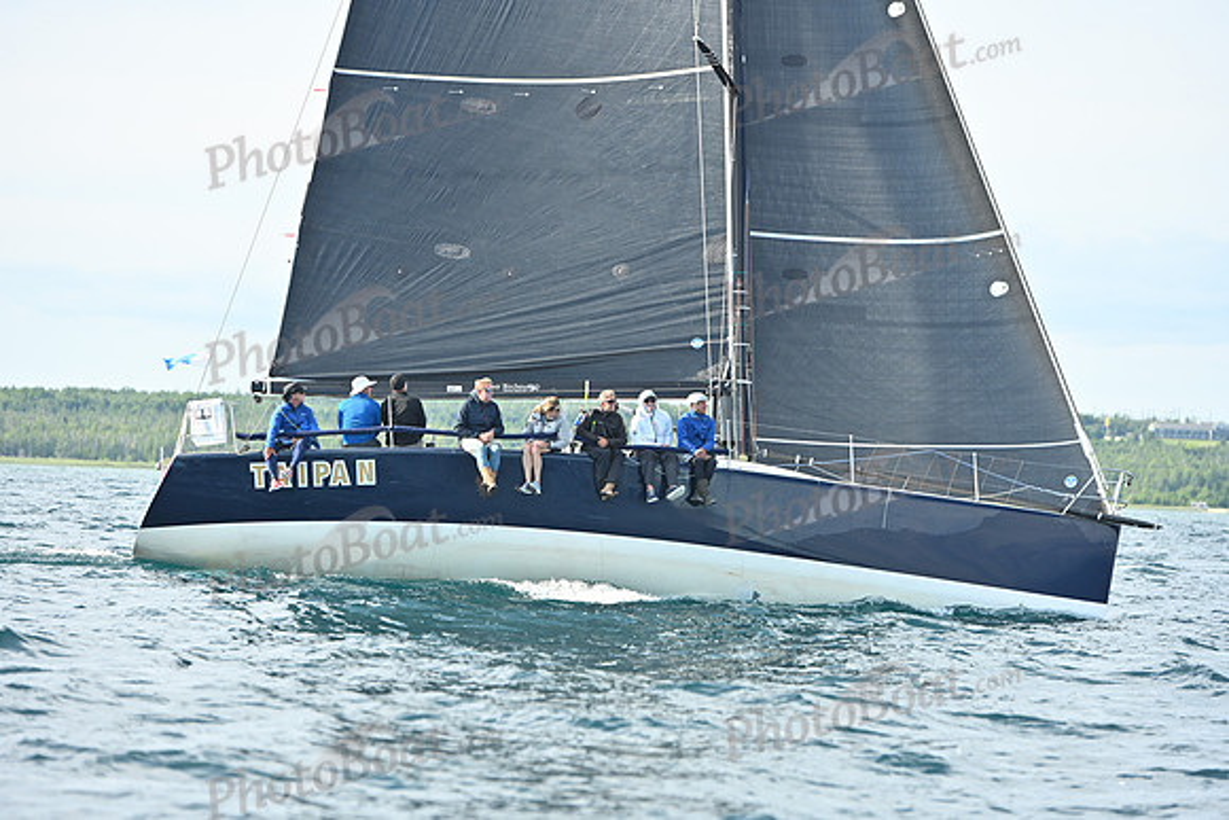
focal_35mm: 170
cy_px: 410
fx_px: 5805
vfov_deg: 8.1
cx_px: 614
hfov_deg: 12.1
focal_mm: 170
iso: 320
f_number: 4.5
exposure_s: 1/1000
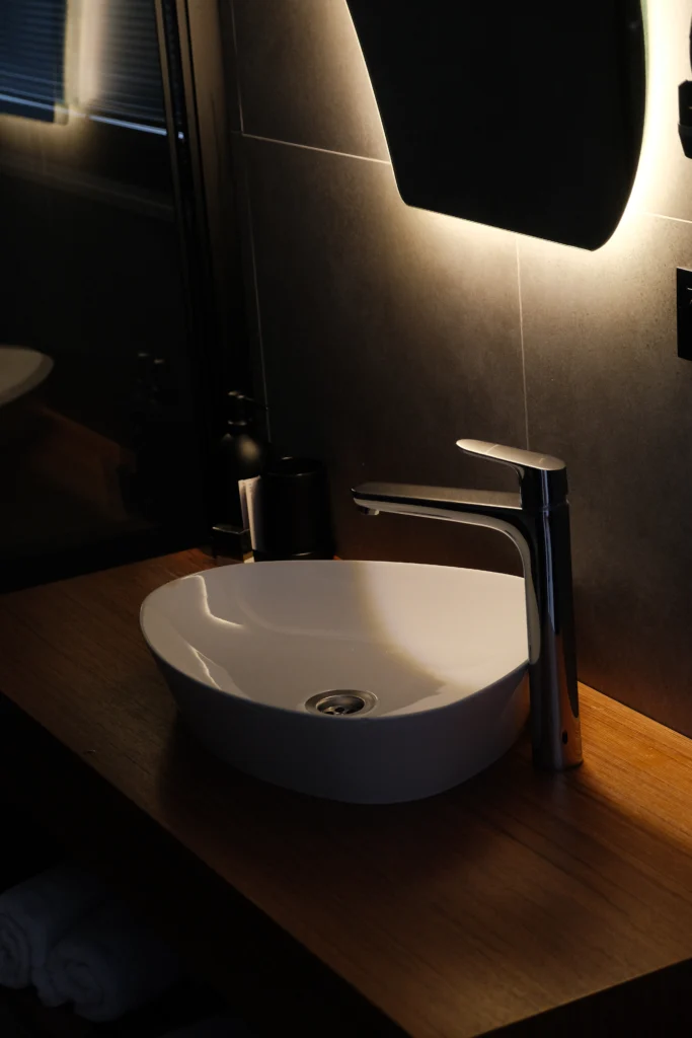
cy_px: 519
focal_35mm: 73
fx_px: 2104
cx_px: 346
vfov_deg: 27.7
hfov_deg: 18.7
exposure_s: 1/75
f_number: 4
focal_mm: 48.4
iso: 1600
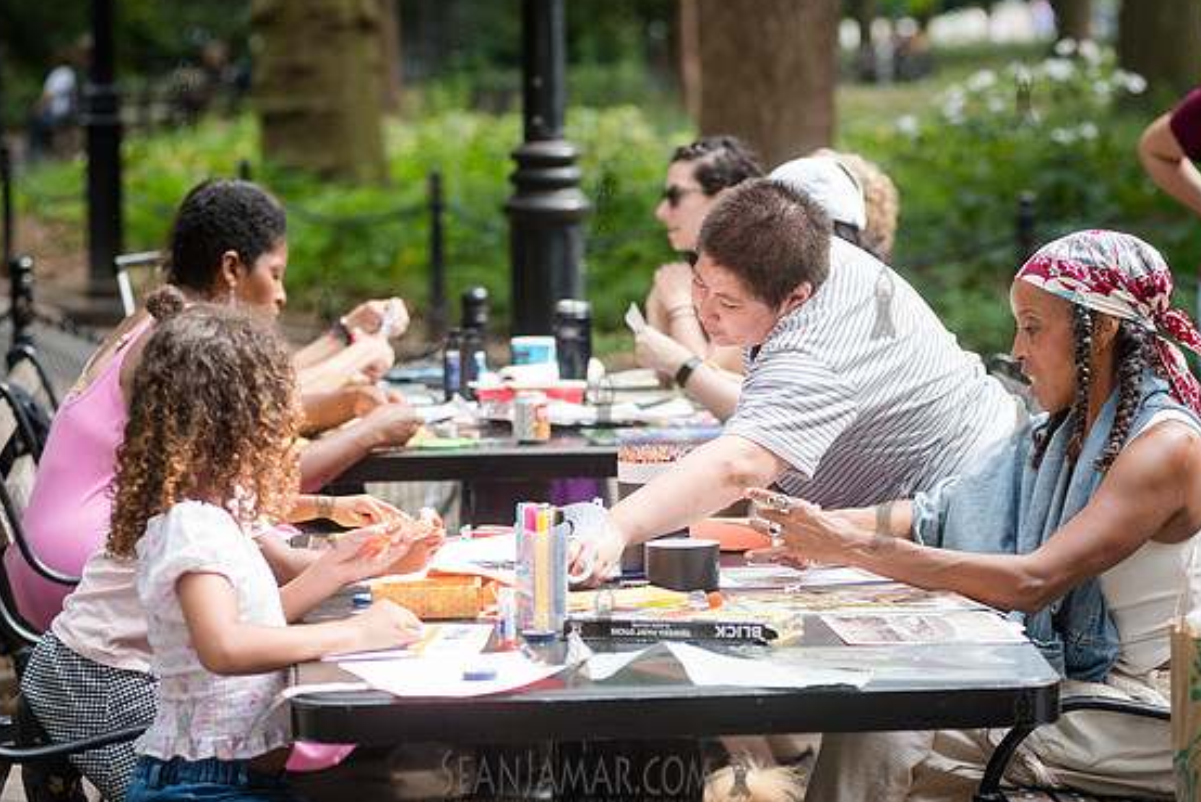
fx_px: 4473
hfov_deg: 15.3
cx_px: 619
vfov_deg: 10.2
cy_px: 435
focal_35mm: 134
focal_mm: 120
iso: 400
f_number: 4
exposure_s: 1/320
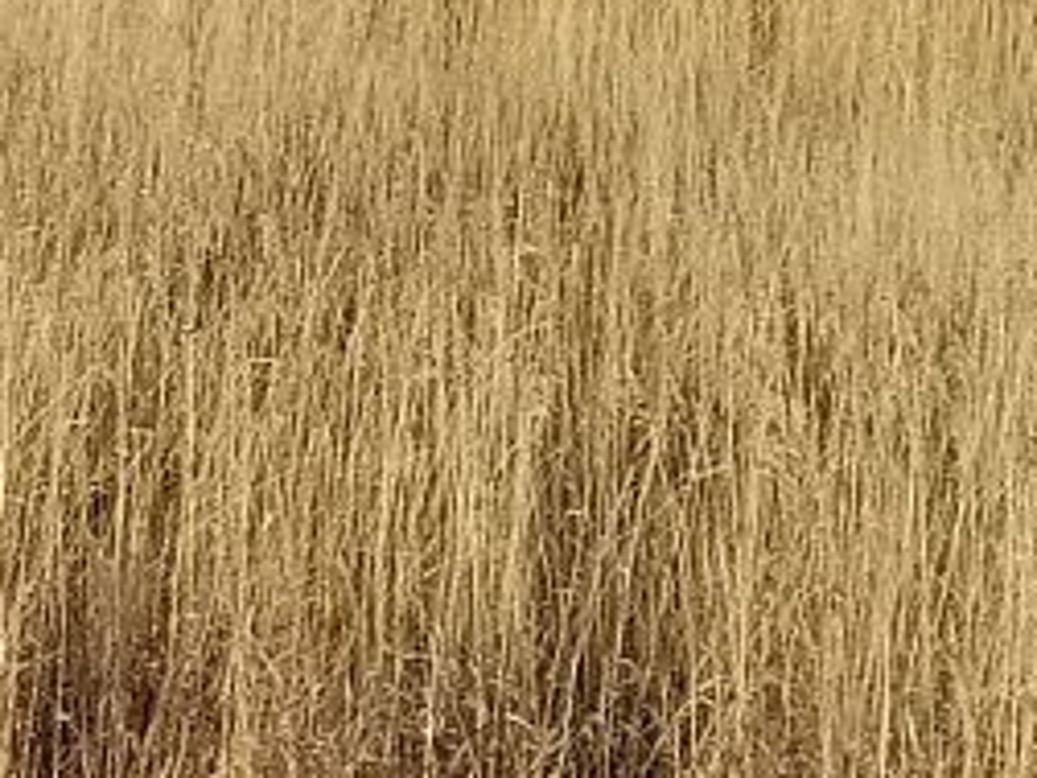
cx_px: -646
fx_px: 4943
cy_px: -947
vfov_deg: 8.4
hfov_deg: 11.4
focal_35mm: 165
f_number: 1.7
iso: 50
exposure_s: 1/1460
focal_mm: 4.25
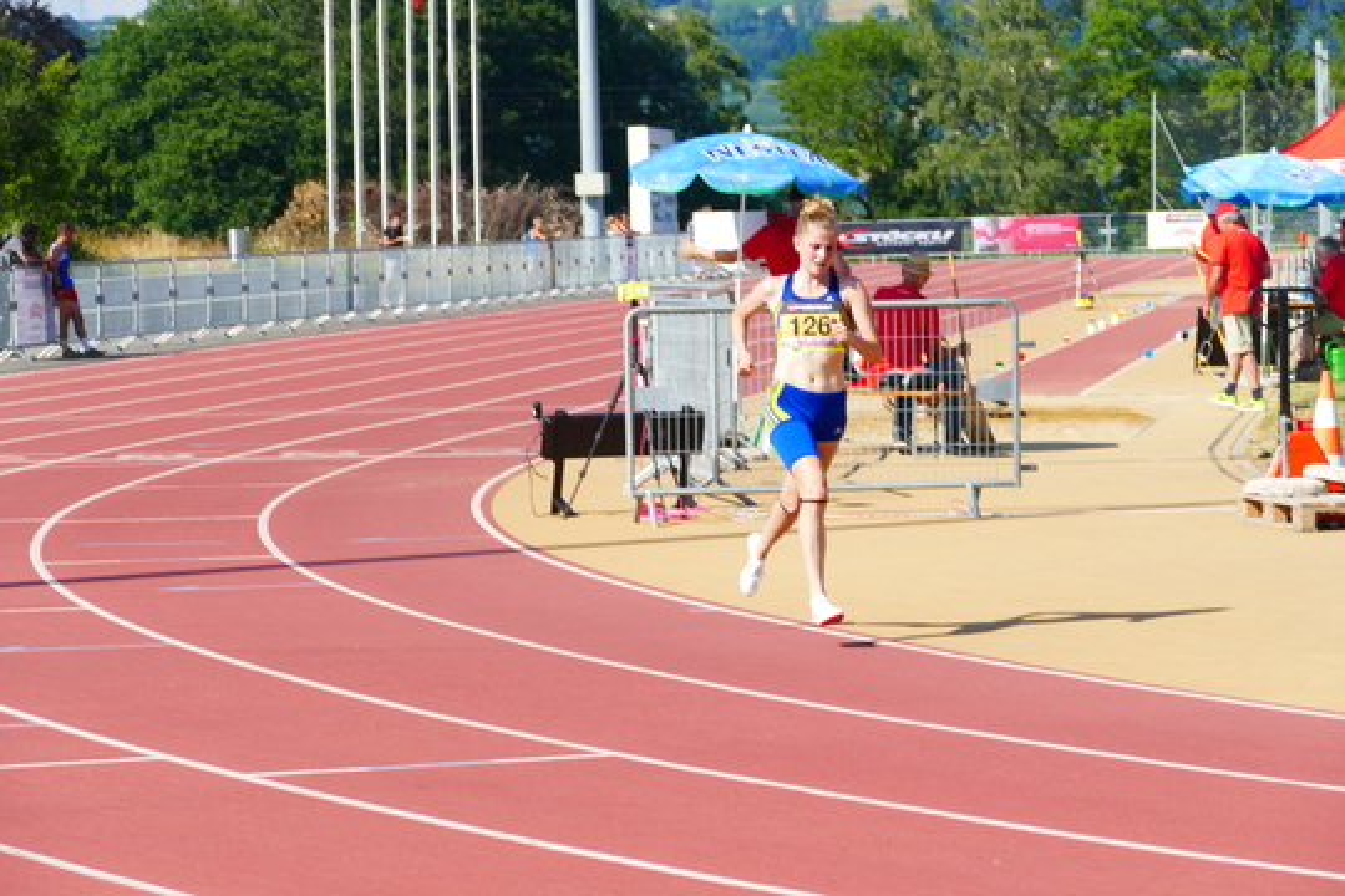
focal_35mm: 154
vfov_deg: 8.9
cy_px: 448
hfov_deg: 13.3
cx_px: 672
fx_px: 5753
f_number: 3.9
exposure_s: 1/800
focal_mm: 56.08
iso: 125
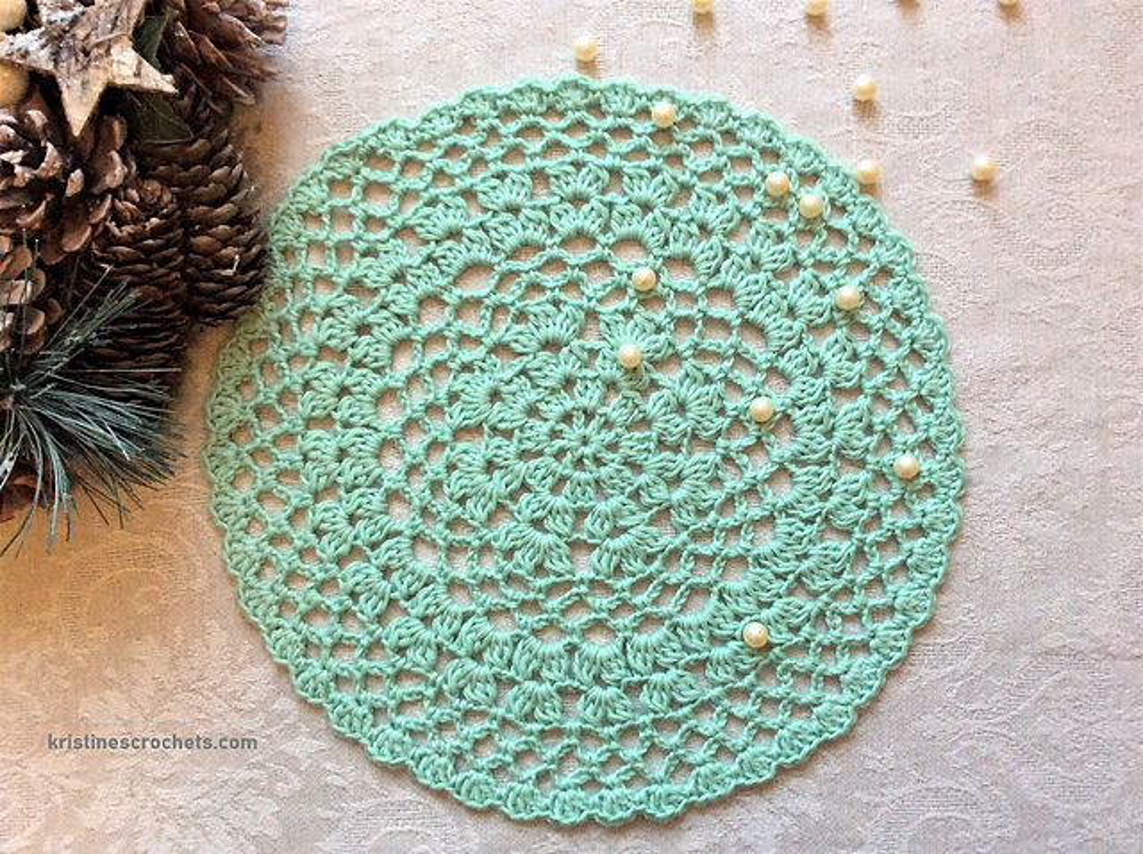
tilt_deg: -88.2
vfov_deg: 44.1
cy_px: 427
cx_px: 572
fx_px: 1055
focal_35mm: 32
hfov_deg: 56.9
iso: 200
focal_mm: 3.3
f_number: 2.4
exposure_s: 1/25
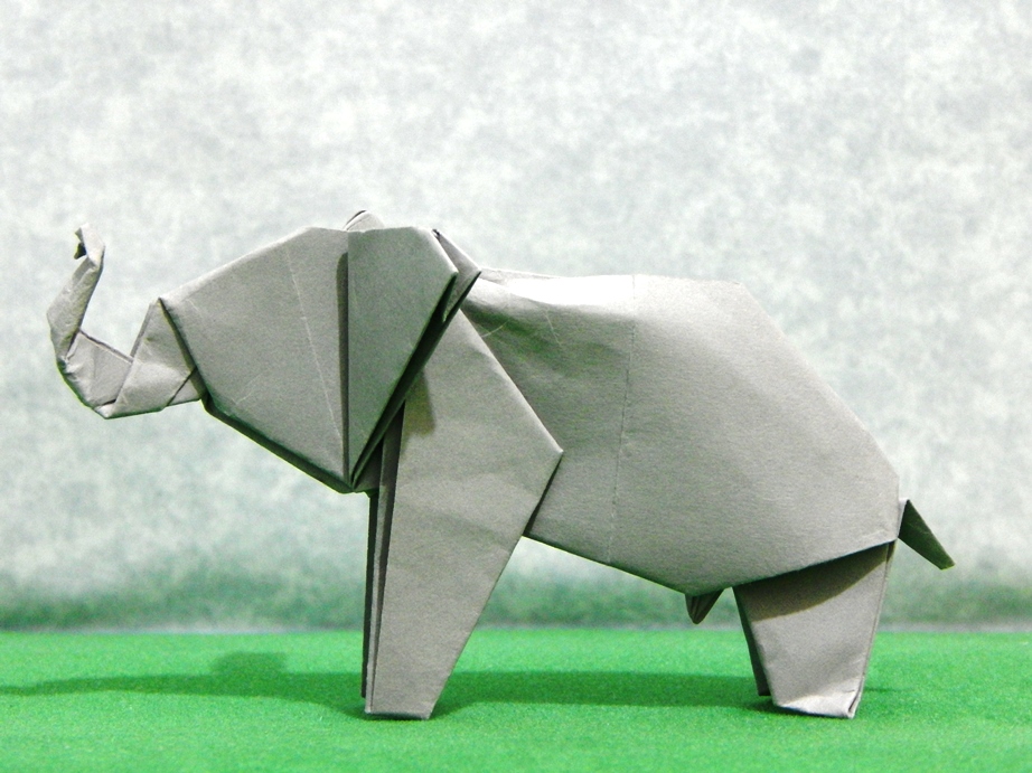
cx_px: 516
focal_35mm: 209
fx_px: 6229
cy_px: 386
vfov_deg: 7.1
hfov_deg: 9.5
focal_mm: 37.1
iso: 800
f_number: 5.4
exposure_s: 1/8
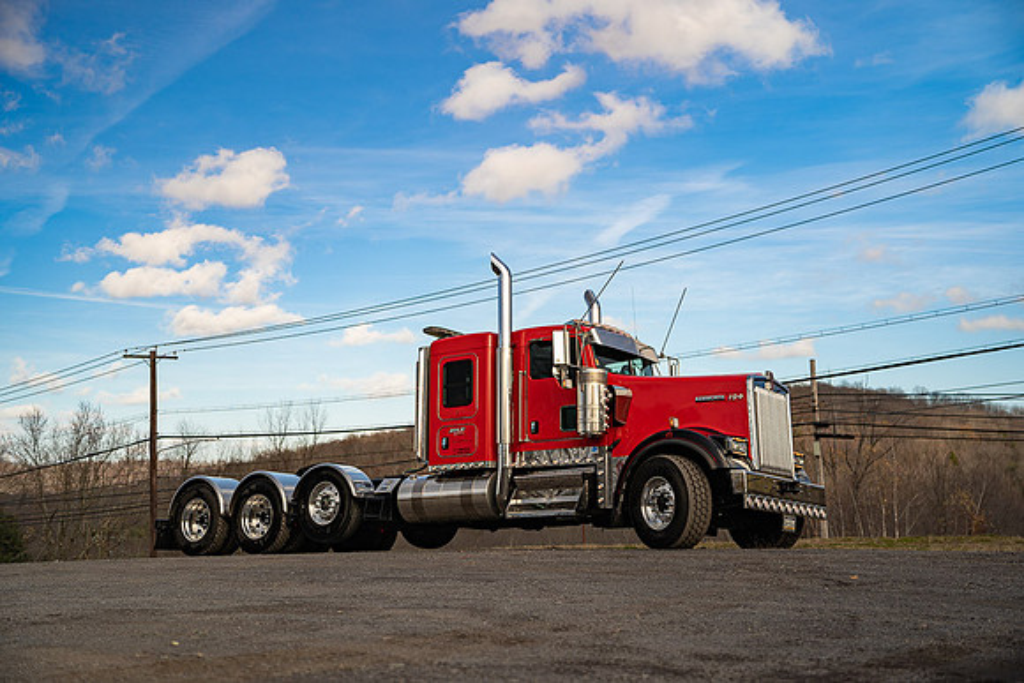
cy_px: 342
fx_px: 1166
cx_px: 512
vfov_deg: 32.6
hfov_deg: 47.4
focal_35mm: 41
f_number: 2.2
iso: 100
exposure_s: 1/125
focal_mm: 41
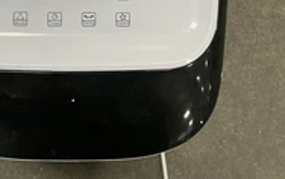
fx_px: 490
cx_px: 61
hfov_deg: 31.7
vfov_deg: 20.2
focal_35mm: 63
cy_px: 12
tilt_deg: -77.0
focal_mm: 3
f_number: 1.8
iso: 100
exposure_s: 1/60
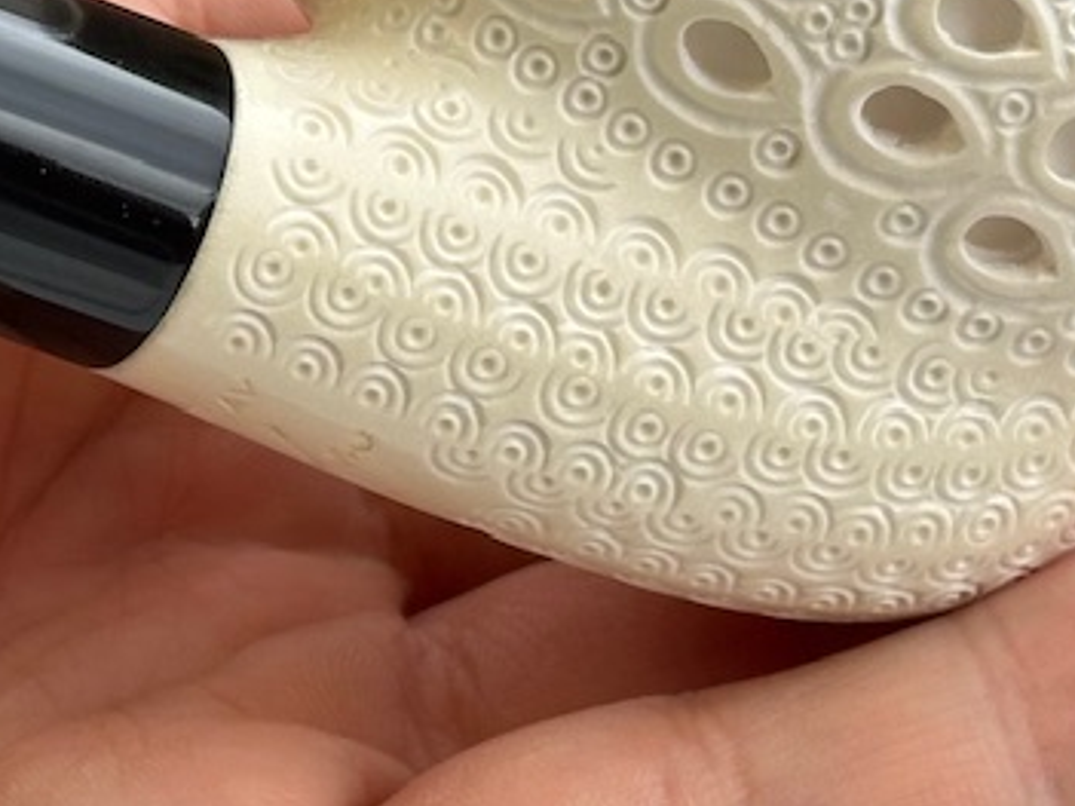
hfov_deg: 11.1
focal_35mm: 175
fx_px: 5433
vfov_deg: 8.5
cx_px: -205
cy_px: 150
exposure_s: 1/329
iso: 64
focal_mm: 6.86
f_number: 1.78
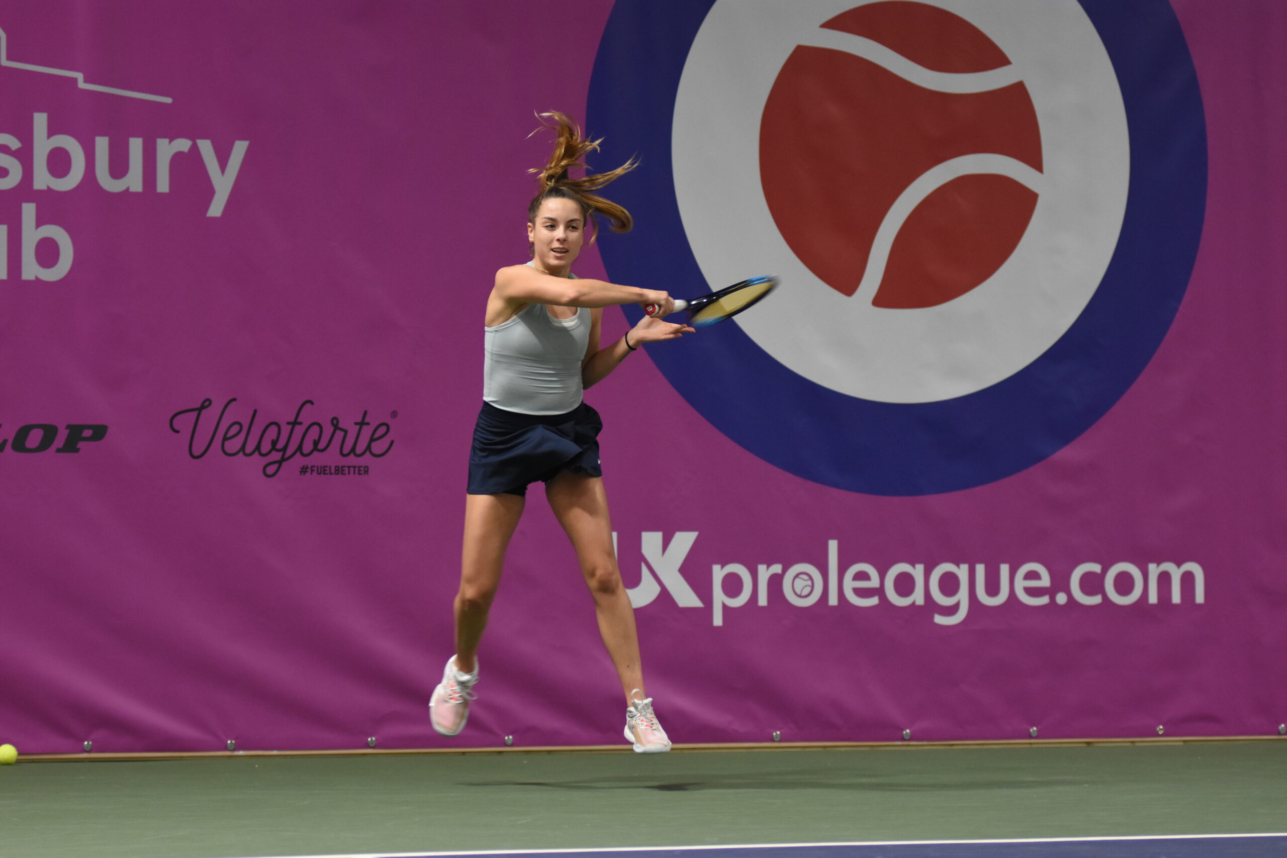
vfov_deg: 9.1
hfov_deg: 13.7
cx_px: 644
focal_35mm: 150
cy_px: 429
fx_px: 5362
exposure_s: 1/320
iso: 1600
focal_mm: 100
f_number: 2.8
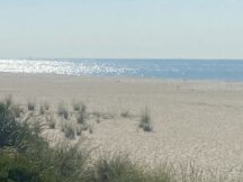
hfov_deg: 15.1
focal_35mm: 123
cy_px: 103
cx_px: -89
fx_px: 863
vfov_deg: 12.0
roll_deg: -0.4
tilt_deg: -5.4
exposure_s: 1/8197
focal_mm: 4.25
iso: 32
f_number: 1.8
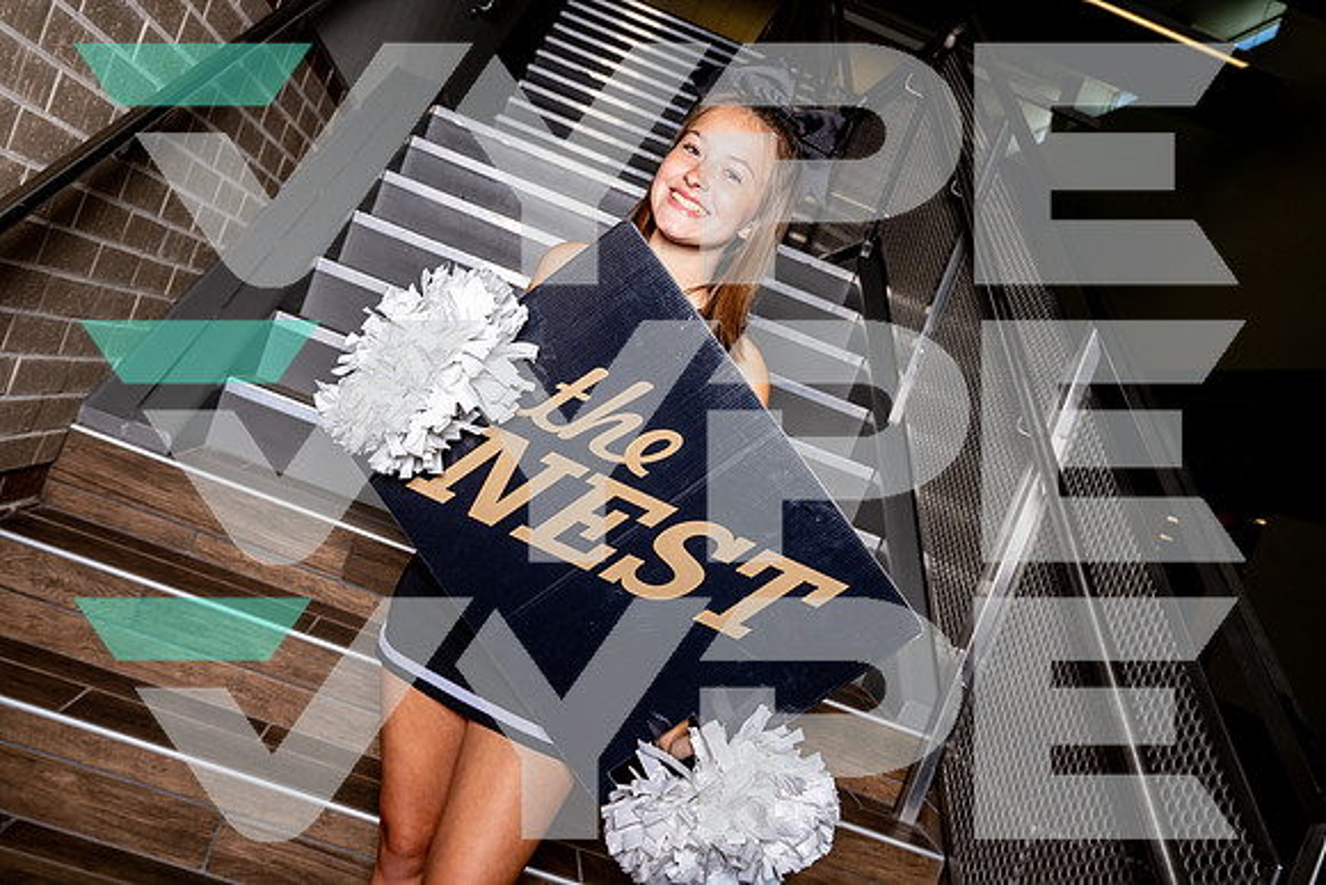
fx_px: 1216
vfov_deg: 40.0
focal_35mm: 33
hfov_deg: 57.2
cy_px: 442
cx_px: 663
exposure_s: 1/200
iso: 200
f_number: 8
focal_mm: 33
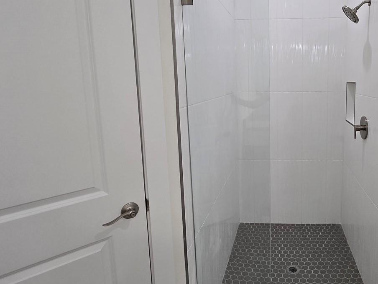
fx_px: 251
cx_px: 268
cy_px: 117
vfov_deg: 58.5
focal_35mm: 23
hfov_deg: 70.5
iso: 64
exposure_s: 1/60
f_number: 2.2
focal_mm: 1.7
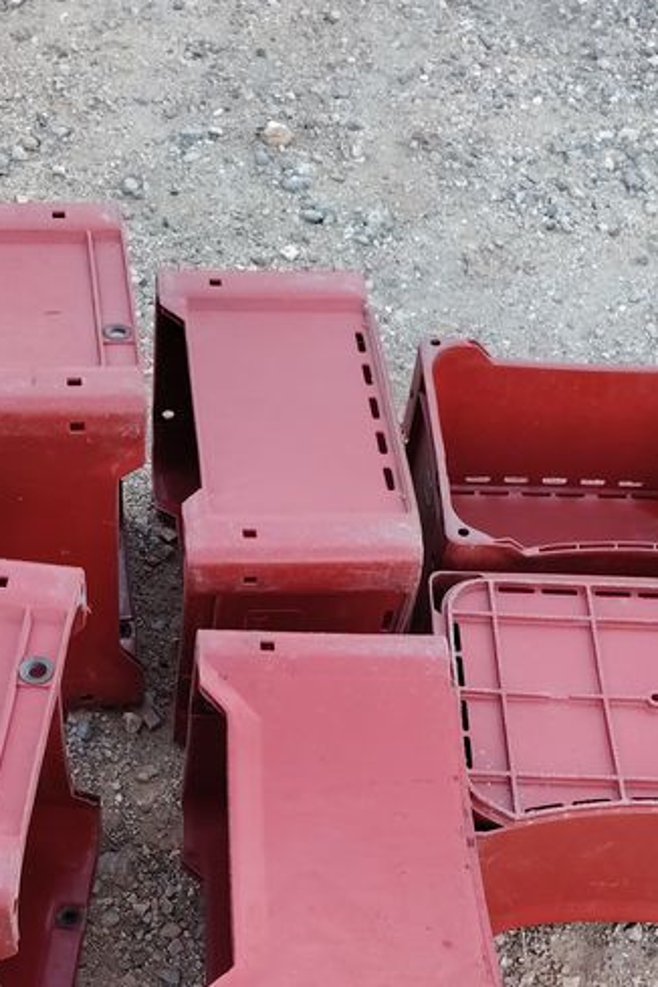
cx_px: 289
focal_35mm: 51
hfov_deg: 26.5
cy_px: 727
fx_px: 1398
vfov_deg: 38.0
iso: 681
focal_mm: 5.25
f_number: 1.75
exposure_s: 1/33.3
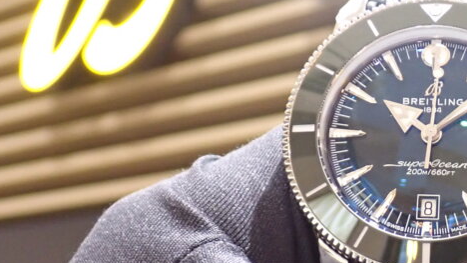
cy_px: 94
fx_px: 1523
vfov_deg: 9.8
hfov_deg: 17.1
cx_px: 444
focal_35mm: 123
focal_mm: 7.84
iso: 640
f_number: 2.9
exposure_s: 1/60
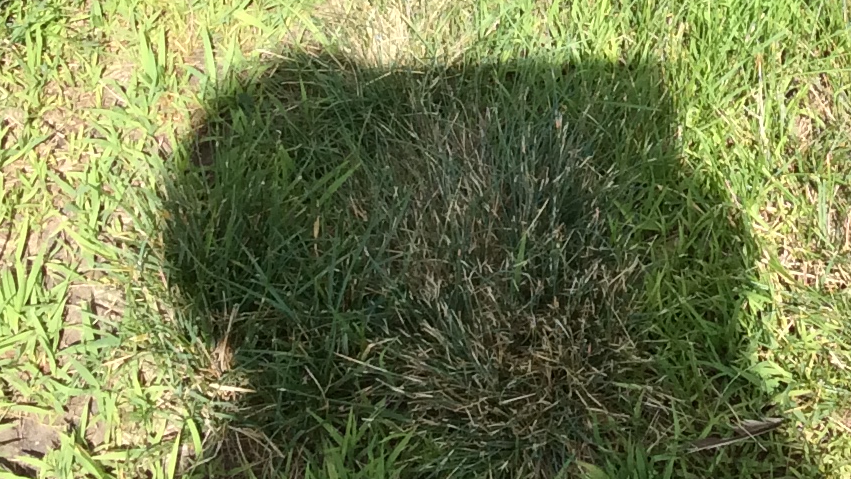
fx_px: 2392
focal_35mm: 106
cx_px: 754
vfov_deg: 10.8
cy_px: -327
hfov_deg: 19.8
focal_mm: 3.3
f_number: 2.4
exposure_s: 1/1079
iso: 32
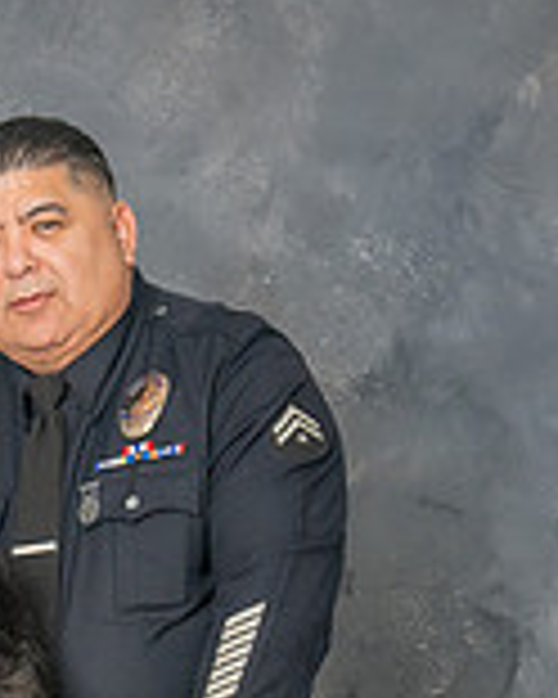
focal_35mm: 148
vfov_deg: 12.6
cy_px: 894
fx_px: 3055
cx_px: -320
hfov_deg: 10.1
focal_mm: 30
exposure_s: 1/200
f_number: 6.3
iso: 200
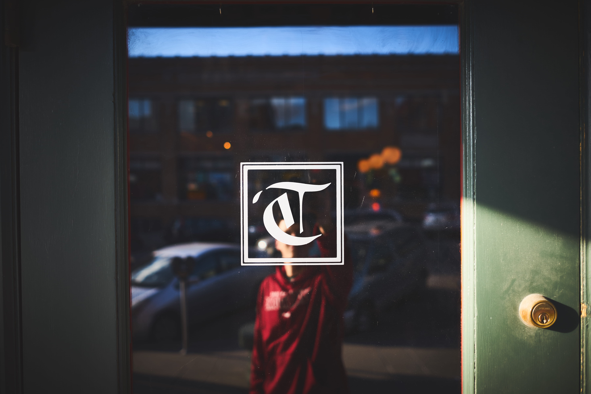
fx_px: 460
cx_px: 296
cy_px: 197
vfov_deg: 46.4
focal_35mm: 28
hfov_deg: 65.5
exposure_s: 1/160
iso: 100
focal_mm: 28
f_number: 2.2
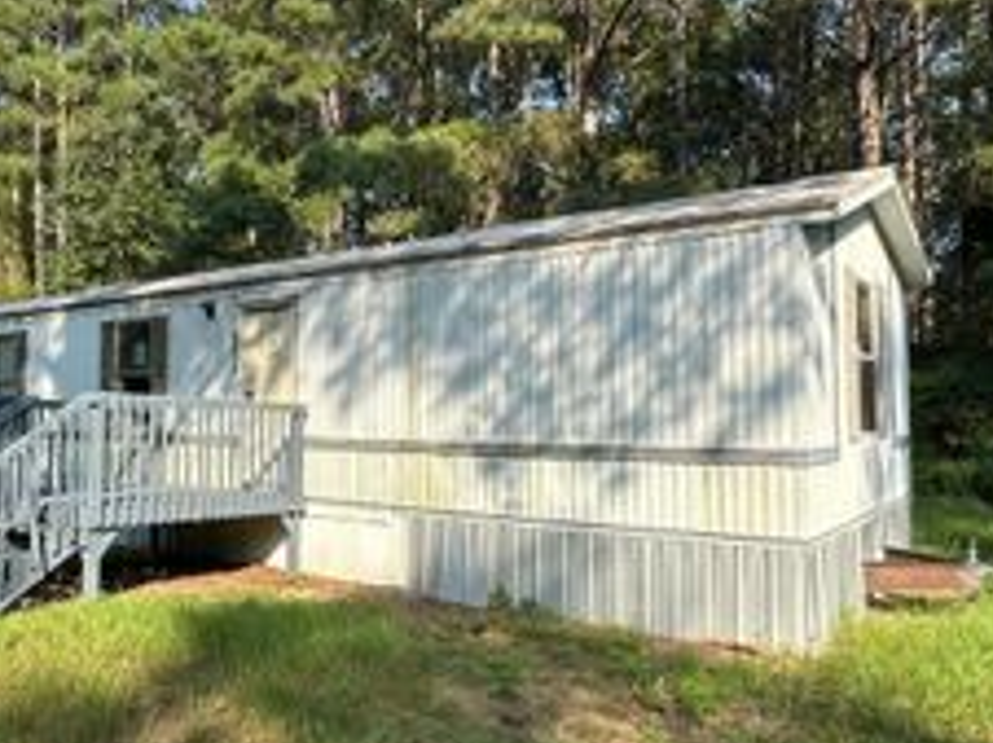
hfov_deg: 57.9
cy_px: 372
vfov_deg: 45.4
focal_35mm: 31
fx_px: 888
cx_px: 391
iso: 50
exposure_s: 1/1159
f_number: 2.2
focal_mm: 2.22
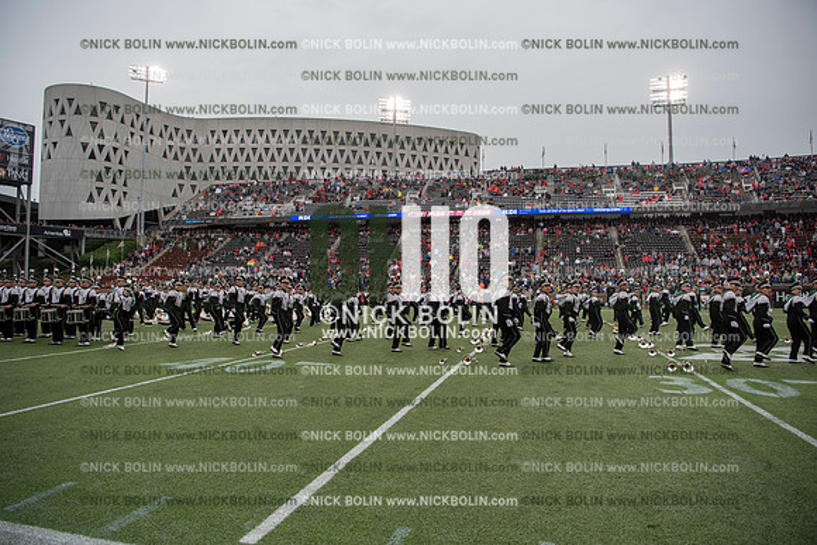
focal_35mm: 24
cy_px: 272
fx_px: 545
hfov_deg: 73.7
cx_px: 408
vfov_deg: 53.2
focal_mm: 24
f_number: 3.5
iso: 250
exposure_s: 1/800
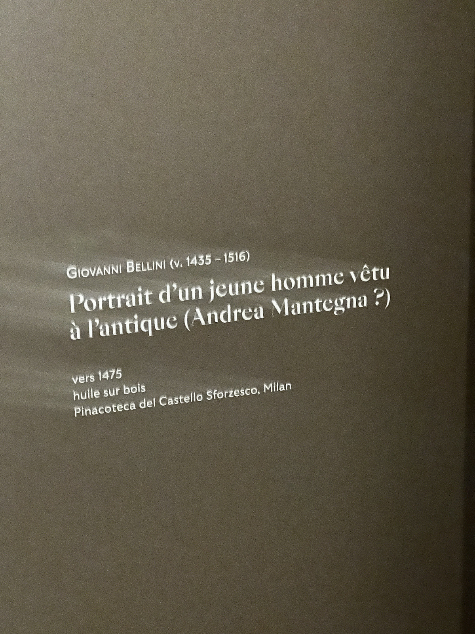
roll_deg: +1.1
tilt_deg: -16.1
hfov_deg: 19.1
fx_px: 1409
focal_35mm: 77
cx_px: 238
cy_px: 317
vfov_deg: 25.3
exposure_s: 1/4
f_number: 2.8
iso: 800
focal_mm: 9
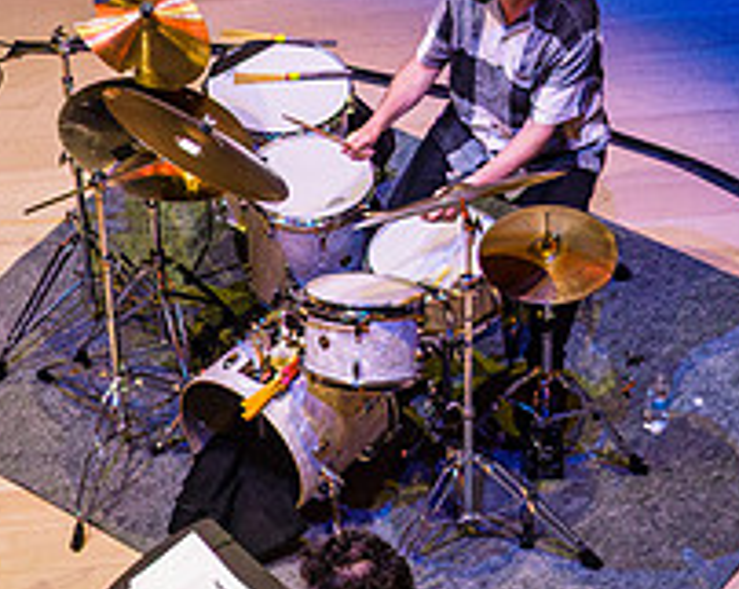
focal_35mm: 152
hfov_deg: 12.4
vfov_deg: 10.1
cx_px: -138
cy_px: 426
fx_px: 3320
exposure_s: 1/320
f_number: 3.5
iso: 2000
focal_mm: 14.69
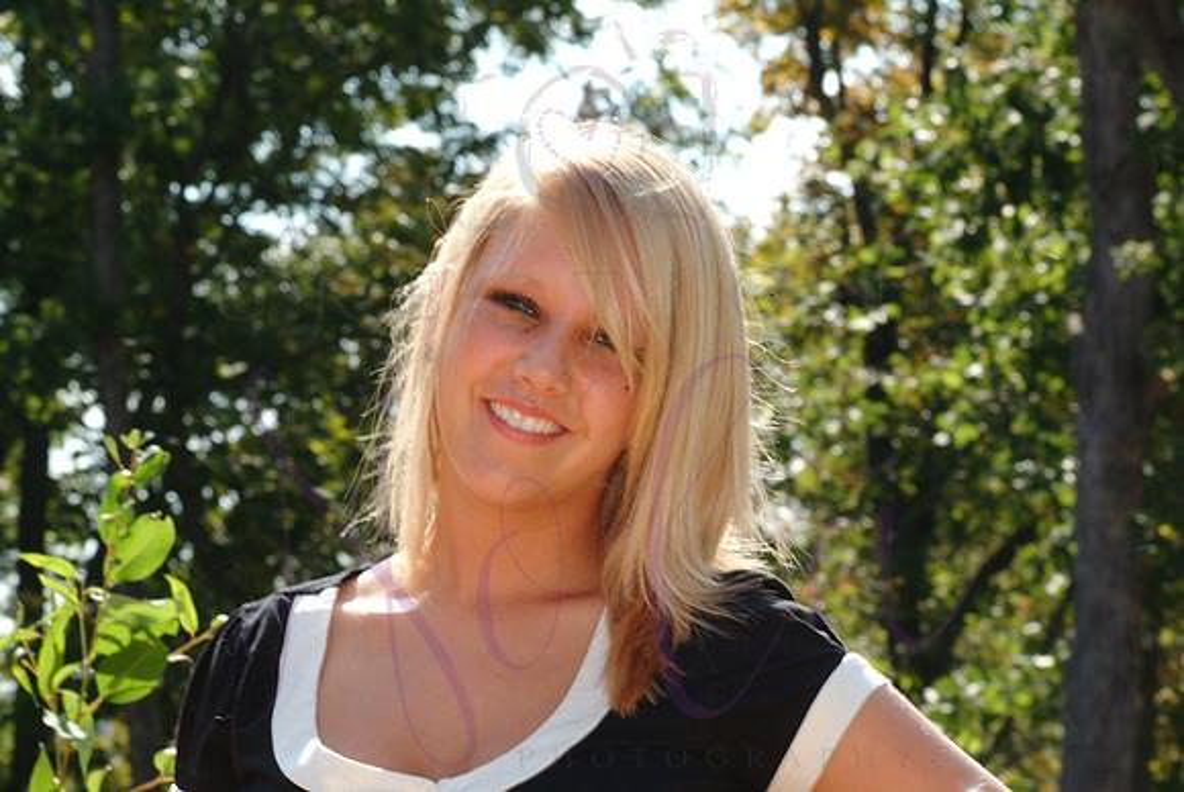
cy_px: 396
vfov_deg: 10.1
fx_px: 4494
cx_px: 592
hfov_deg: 15.0
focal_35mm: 136
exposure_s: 1/125
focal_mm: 91
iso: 400
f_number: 13
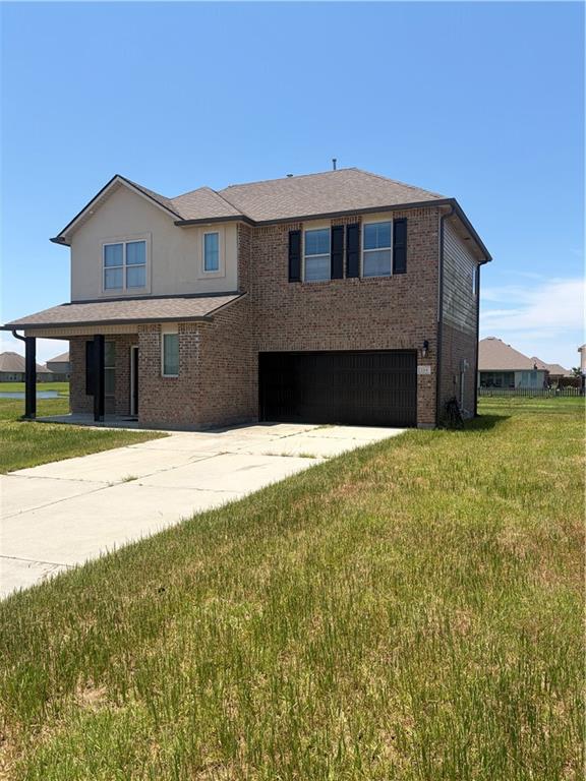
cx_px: 293
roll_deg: +1.5
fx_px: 587
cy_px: 390
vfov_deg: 67.3
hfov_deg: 53.1
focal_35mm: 26
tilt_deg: -0.7
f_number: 1.6
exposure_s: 1/4608
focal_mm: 5.96
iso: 64
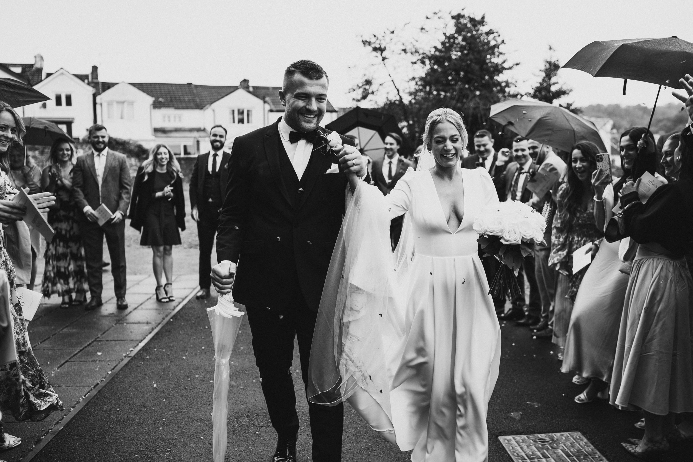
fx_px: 674
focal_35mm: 35
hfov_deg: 54.4
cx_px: 346
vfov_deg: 37.9
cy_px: 231
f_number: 2.2
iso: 160
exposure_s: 1/500
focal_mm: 35
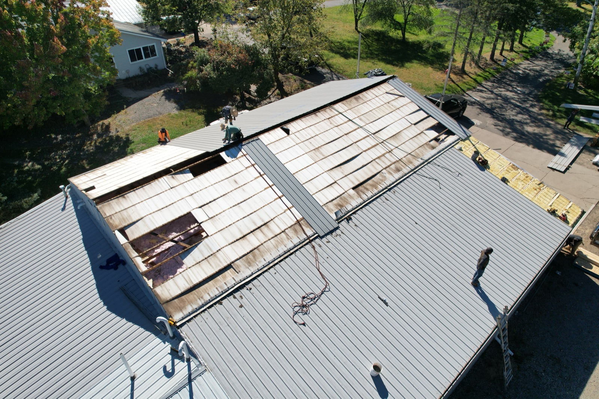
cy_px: 200
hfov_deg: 78.6
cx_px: 300
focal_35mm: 22
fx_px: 366
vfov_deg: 57.2
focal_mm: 8.38
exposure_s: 1/2500
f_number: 2.8
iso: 100
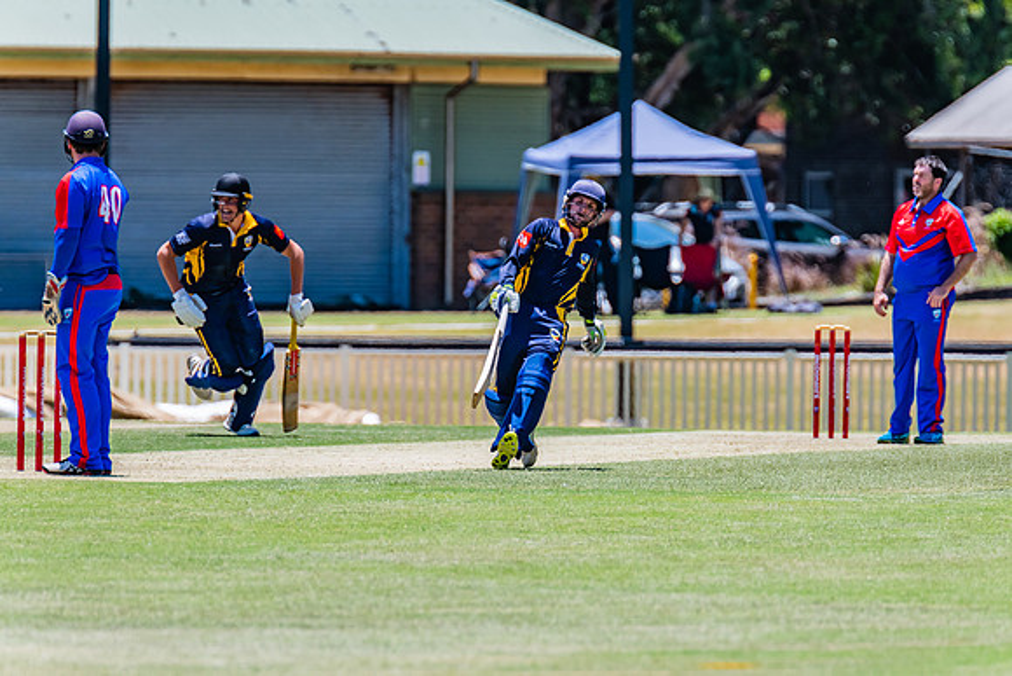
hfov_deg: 3.7
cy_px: 345
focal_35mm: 561
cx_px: 516
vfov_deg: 2.5
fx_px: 15768
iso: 640
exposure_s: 1/2000
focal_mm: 550
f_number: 7.1
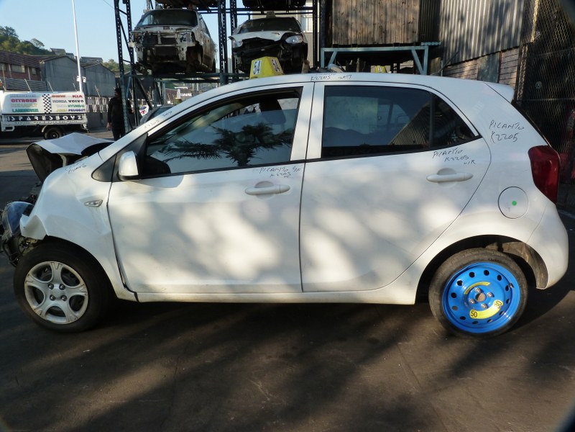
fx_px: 415
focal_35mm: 25
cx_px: 288
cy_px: 216
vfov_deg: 54.9
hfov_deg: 69.4
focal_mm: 4.5
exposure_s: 1/200
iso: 125
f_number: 4.5
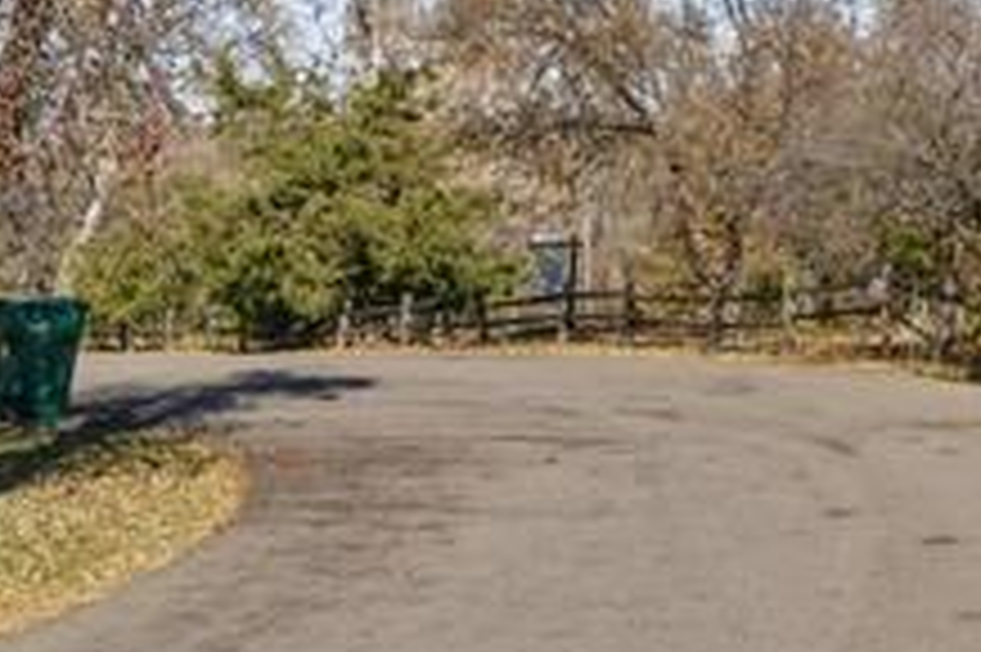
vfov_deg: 15.0
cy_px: -126
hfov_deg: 20.2
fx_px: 2396
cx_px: 1426
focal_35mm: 88
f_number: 8
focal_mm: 20
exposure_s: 1/750
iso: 200
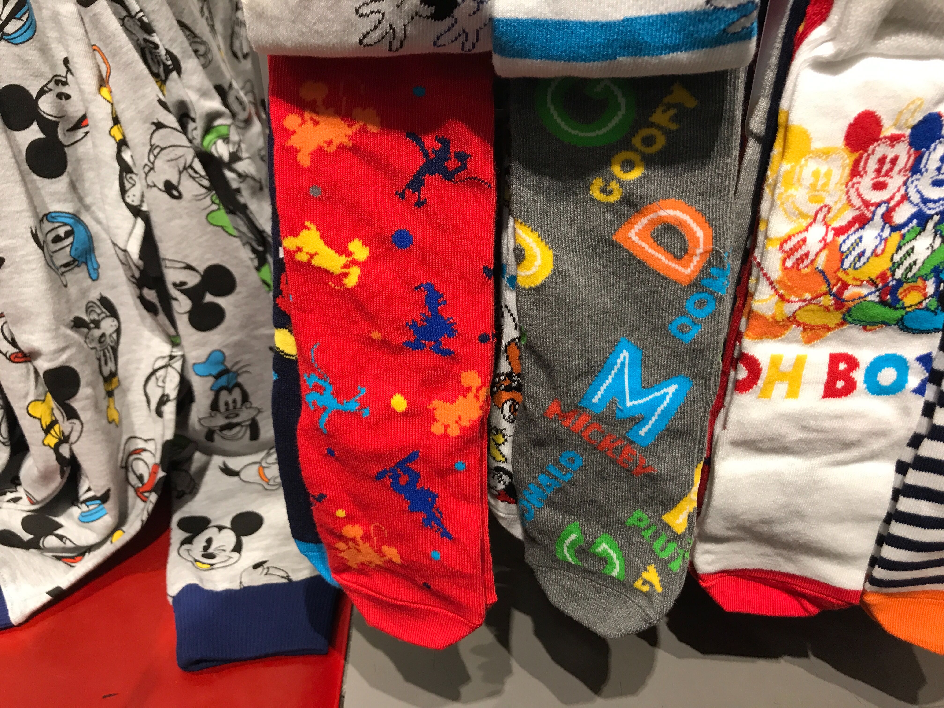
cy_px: 354
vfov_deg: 49.7
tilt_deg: -31.7
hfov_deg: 63.4
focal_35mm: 28
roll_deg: +0.5
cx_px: 472
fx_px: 764
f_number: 1.8
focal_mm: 3.99
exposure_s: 1/30
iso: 32
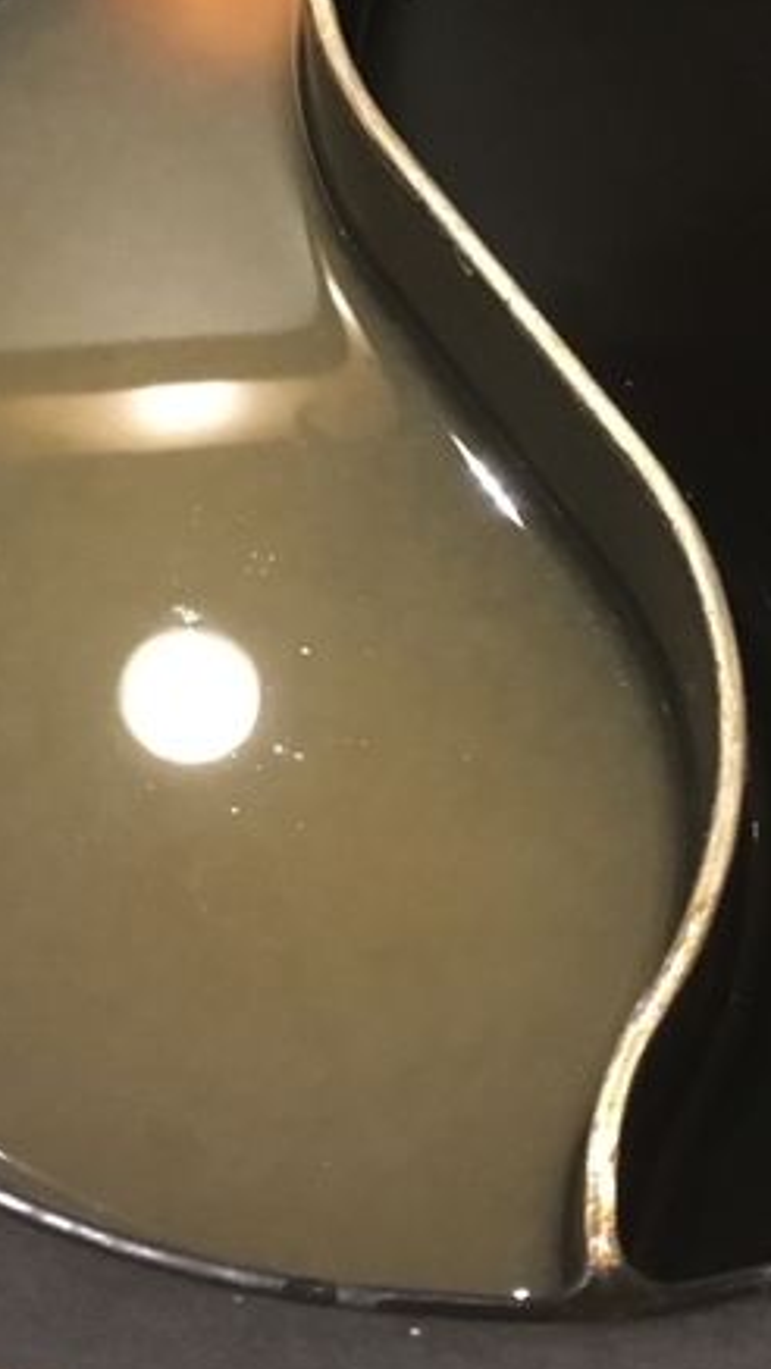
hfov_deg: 16.3
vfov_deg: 28.4
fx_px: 2688
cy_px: 435
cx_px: 533
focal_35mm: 74
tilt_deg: -59.9
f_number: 2.2
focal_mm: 4.15
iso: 200
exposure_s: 1/15
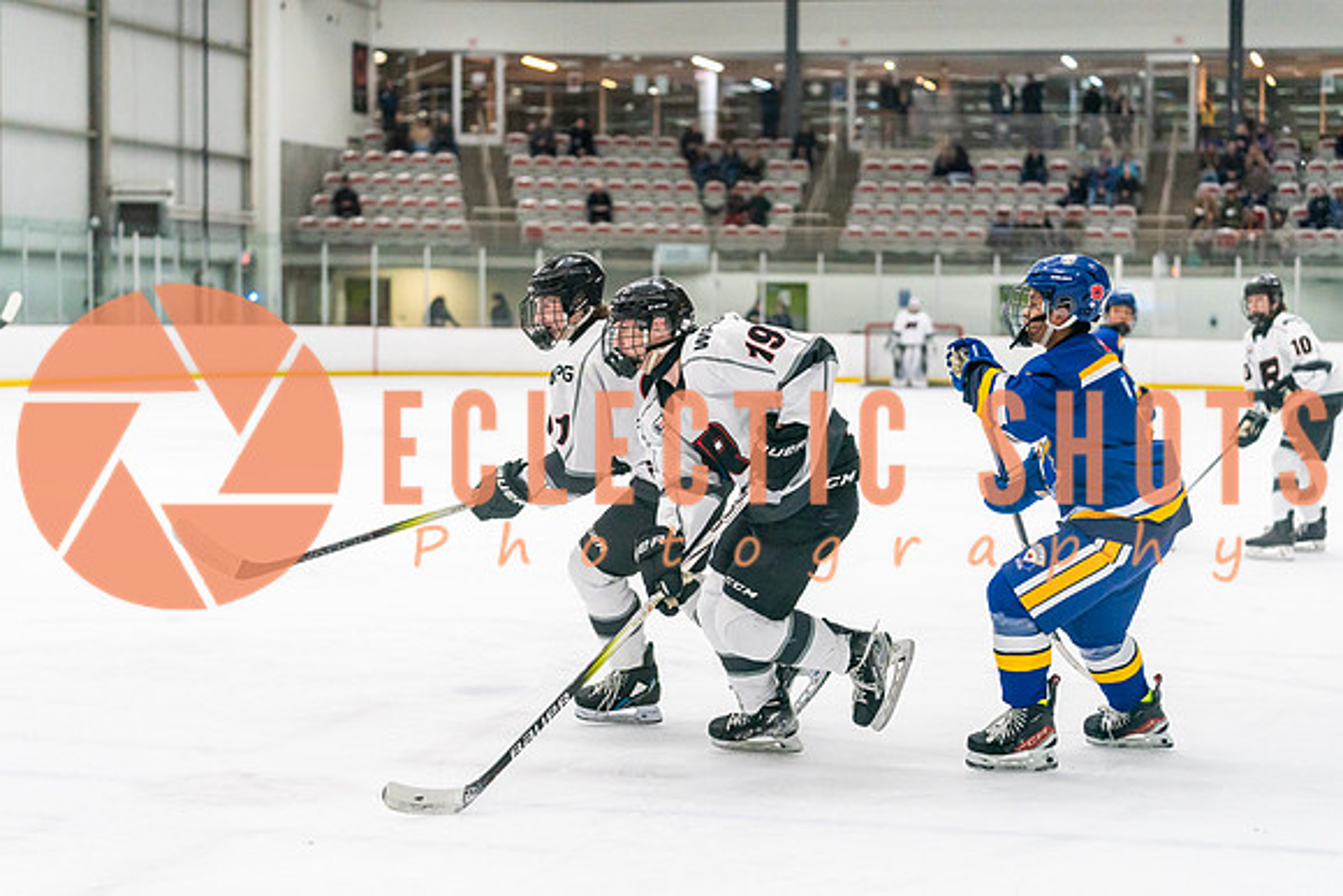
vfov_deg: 18.7
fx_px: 2715
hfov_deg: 27.8
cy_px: 448
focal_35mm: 73
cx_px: 672
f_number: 2.8
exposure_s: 1/1250
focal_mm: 72
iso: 3200
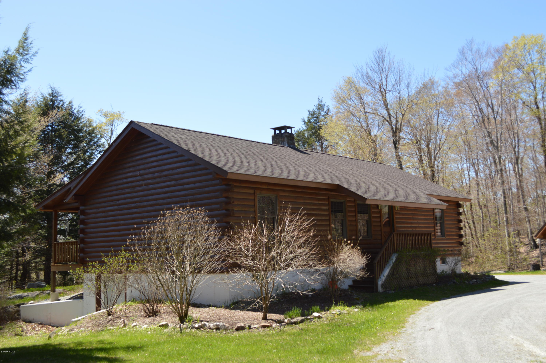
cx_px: 273
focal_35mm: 36
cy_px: 182
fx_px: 545
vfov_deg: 36.8
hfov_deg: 53.2
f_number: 5.6
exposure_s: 1/200
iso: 100
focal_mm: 24
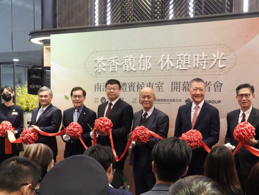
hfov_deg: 37.9
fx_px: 374
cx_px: 163
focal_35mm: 50
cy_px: 127
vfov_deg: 28.9
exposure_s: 1/25
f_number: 3.2
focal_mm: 5.8
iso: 400
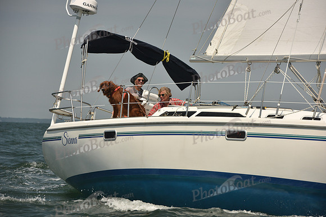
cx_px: 163
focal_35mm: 190
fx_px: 1721
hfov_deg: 10.8
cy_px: 108
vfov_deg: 7.2
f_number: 8
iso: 320
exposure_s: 1/1000
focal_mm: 190
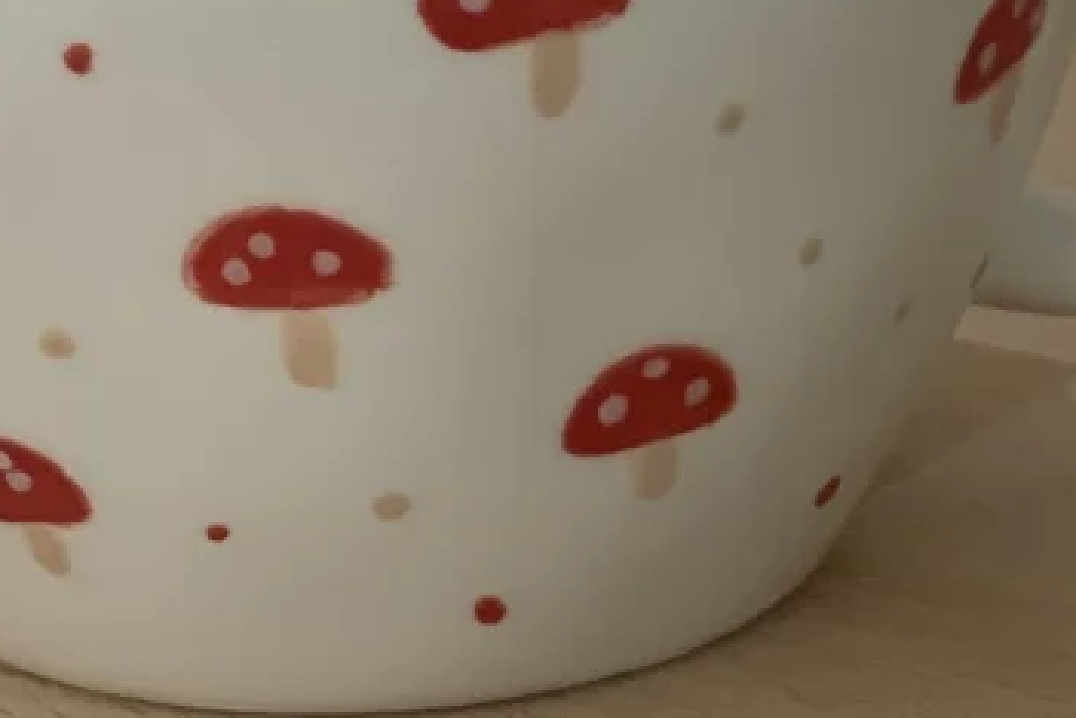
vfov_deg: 8.3
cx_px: 451
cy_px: -632
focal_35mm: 158
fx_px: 4722
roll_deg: +1.3
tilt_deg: -8.2
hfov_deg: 13.0
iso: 125
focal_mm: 6
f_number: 2.4
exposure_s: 1/50
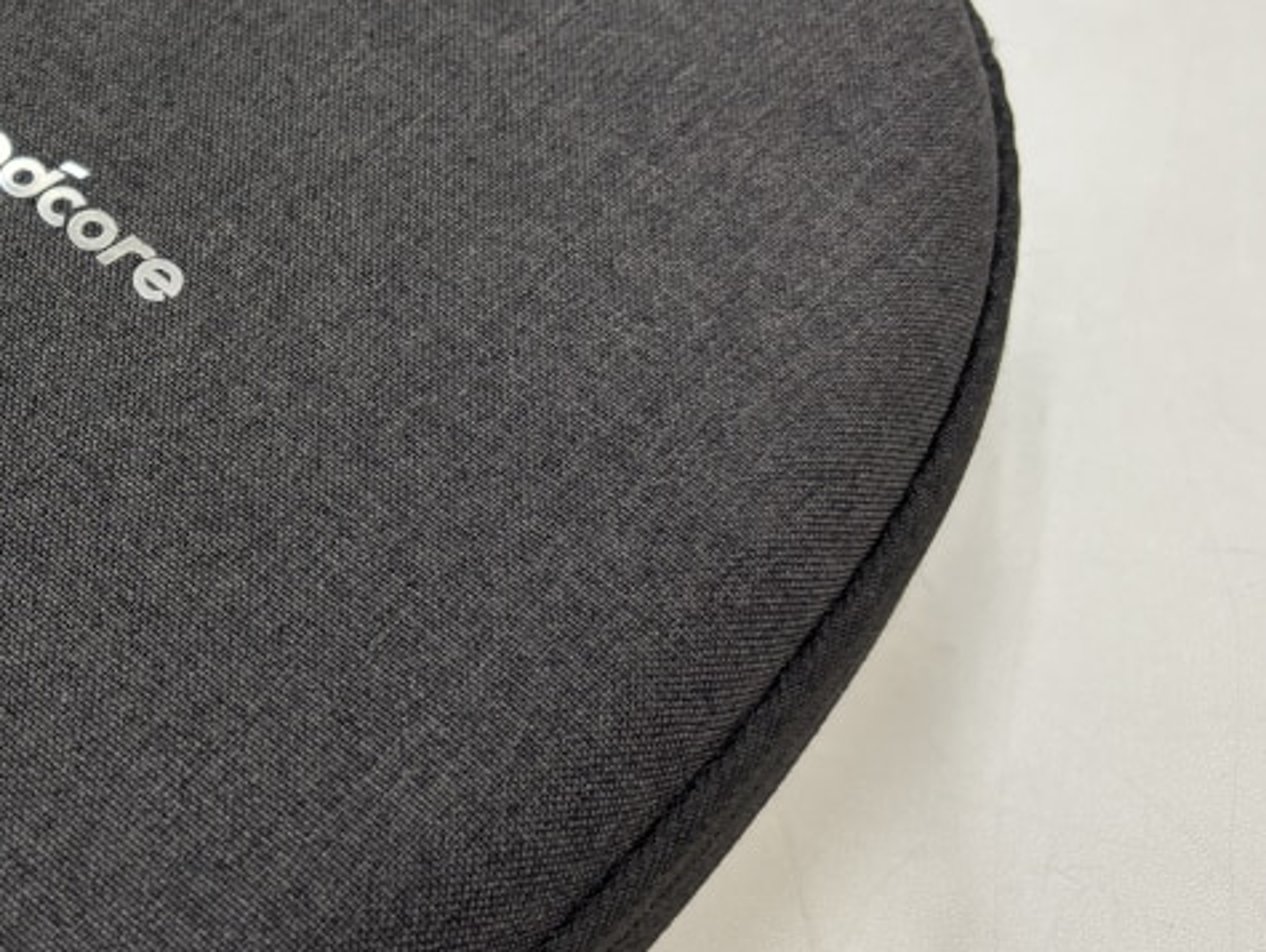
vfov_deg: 26.1
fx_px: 2050
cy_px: 405
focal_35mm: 56
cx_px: -51
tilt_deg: -57.1
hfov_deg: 31.3
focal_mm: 5.96
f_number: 1.6
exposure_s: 1/60
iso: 80
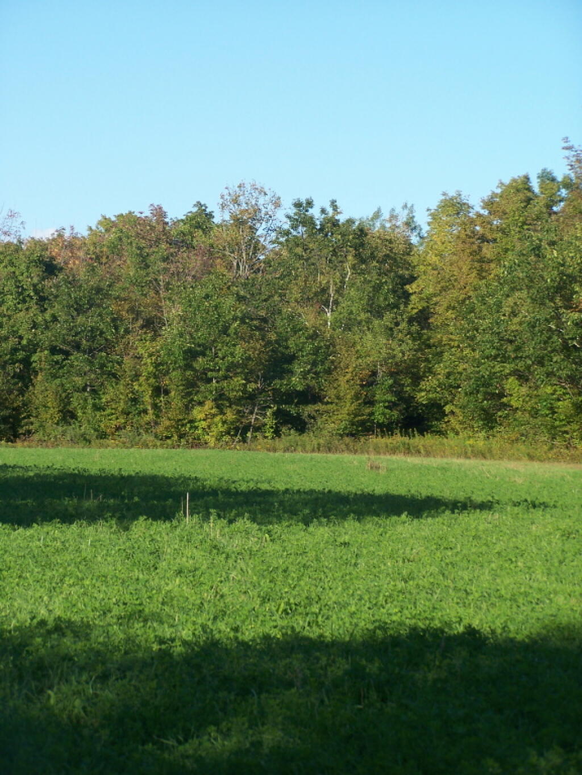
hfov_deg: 11.6
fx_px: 2869
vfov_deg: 15.4
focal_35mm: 128
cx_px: 291
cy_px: 388
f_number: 3.2
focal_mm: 21.2
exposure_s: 1/640
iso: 80
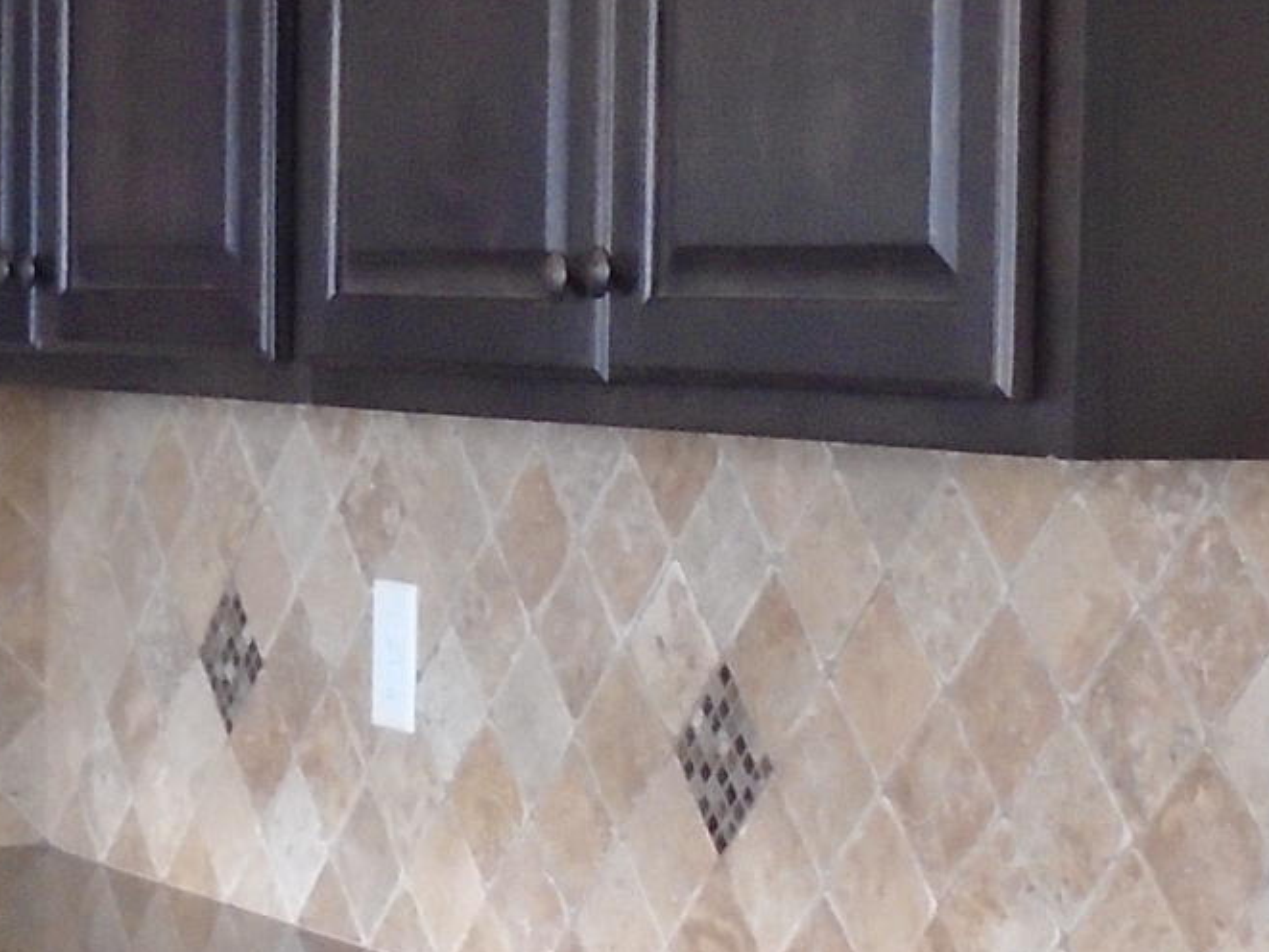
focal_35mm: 118
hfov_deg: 16.7
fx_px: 4327
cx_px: 639
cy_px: 495
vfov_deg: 12.6
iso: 320
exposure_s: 1/30
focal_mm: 4.6
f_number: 3.2
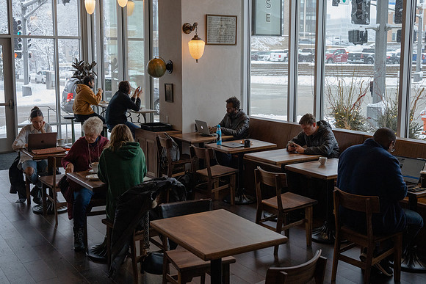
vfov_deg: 31.4
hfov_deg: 45.6
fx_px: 506
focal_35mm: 43
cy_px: 133
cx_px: 203
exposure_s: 1/500
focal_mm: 39
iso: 3200
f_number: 5
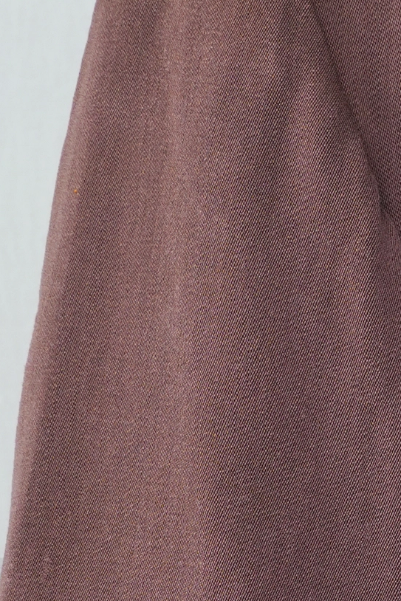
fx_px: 6292
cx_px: 708
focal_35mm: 377
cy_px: 533
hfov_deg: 3.6
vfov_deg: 5.5
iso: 400
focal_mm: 71
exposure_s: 1/25
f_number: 8
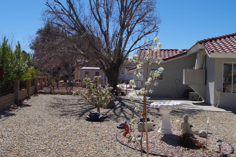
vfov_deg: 34.2
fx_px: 256
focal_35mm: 39
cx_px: 118
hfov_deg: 49.6
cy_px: 78
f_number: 11
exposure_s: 1/125
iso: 100
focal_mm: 26.25
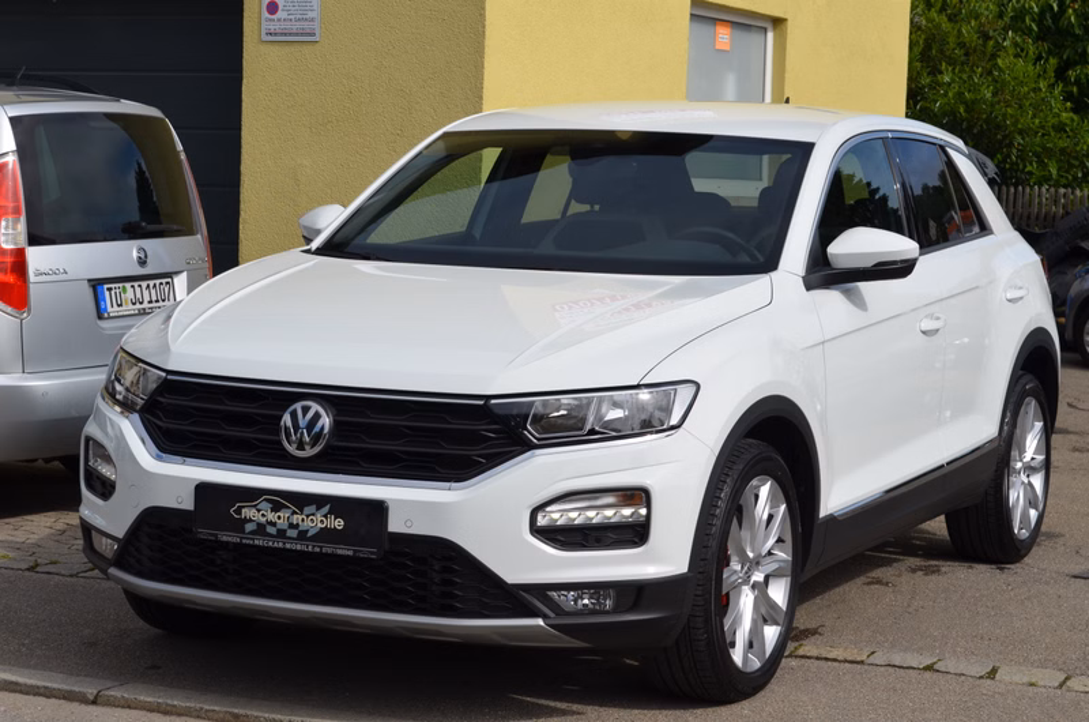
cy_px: 361
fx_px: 2491
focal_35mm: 82
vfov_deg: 16.5
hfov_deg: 24.7
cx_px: 544
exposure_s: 1/320
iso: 100
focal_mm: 55
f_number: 9
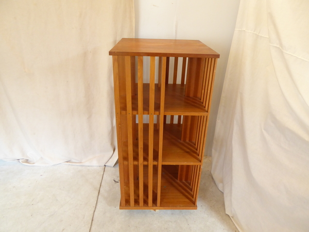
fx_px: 223
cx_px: 154
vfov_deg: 54.9
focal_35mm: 25
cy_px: 116
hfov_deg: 69.4
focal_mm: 4.3
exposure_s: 1/30
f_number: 3.3
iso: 400
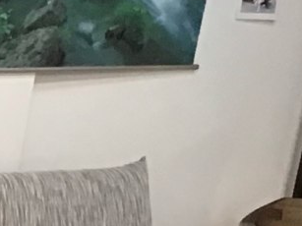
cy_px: 485
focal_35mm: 202
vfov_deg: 7.0
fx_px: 1762
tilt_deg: -19.2
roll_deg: -3.3
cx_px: -657
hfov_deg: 8.1
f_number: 2.4
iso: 64
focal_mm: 3.3
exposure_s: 1/30
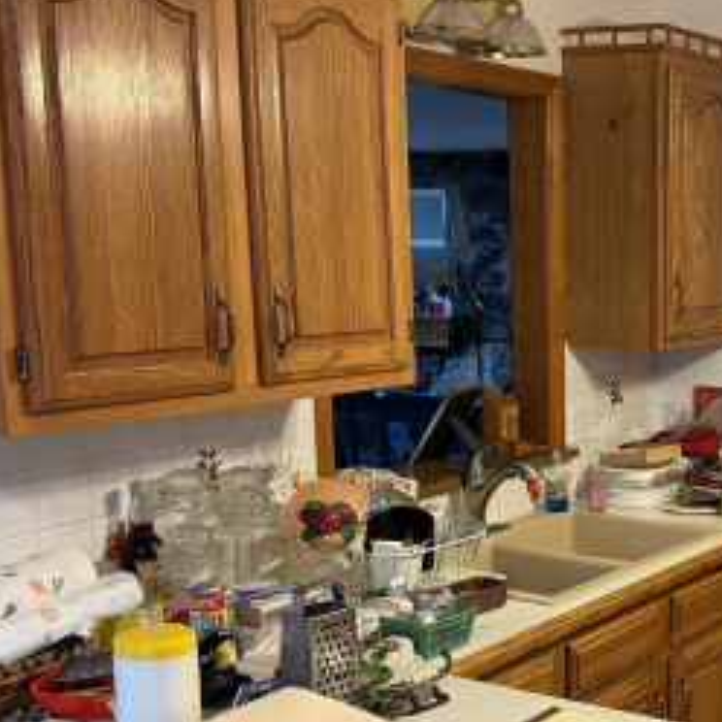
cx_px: 662
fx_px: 1345
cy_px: 521
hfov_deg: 28.8
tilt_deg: -10.9
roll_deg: -0.4
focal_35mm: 57
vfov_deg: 29.7
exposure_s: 1/60
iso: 250
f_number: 1.78
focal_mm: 6.76
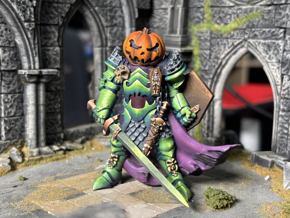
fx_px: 436
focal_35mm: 52
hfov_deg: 36.8
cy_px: 109
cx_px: 145
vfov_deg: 28.0
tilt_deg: -11.3
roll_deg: -0.9
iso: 80
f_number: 1.6
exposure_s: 1/60
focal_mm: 5.96
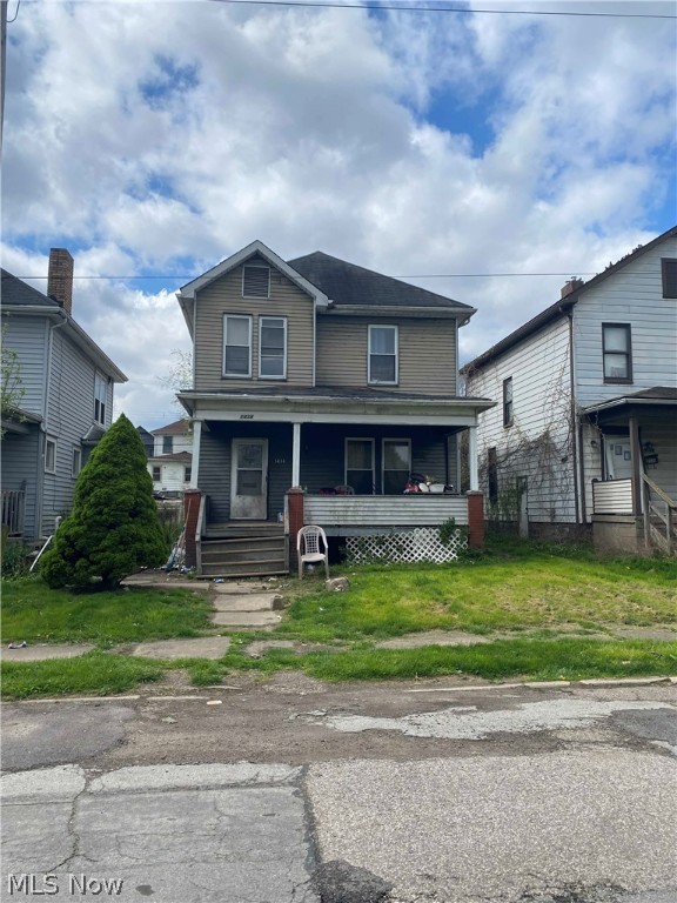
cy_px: 452
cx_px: 338
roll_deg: +0.2
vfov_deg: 67.3
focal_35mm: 26
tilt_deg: +7.6
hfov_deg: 53.1
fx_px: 678
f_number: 1.8
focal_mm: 4.25
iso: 32
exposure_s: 1/3497
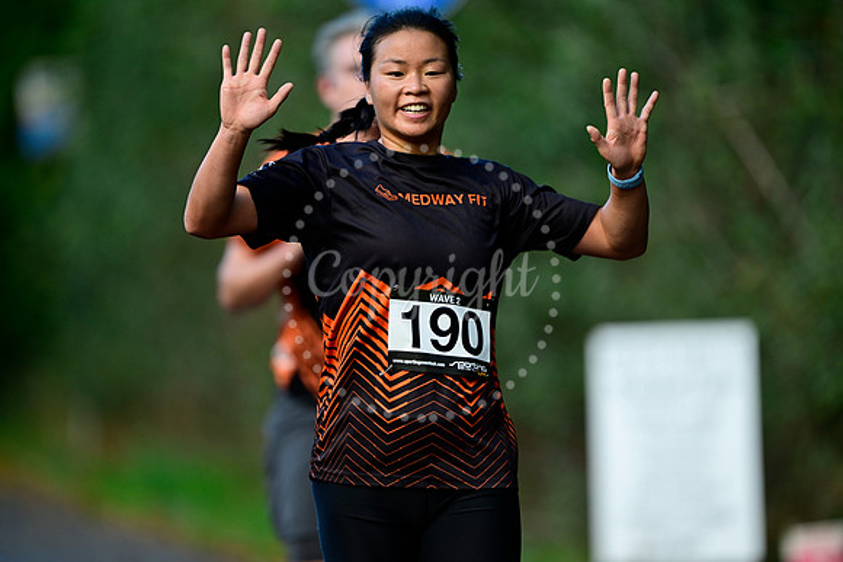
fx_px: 9368
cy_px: 281
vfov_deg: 3.4
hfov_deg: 5.2
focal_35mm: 400
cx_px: 422
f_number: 2.8
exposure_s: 1/1000
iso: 800
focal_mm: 400
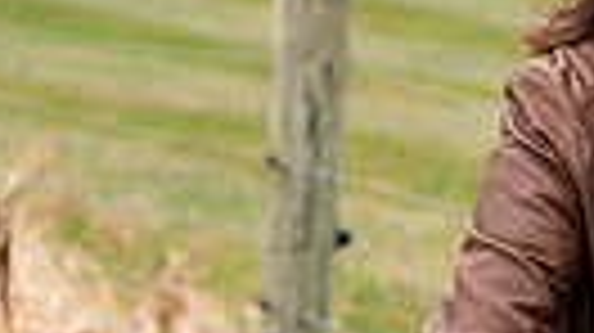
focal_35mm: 391
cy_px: -16
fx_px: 6153
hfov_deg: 5.5
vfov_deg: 3.1
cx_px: 846
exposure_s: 1/320
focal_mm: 85
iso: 320
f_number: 5
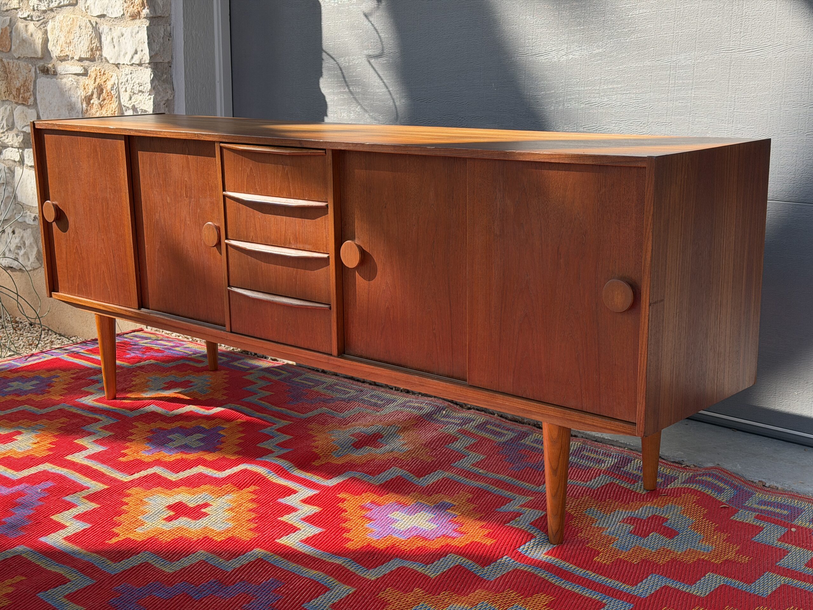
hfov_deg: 39.7
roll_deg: -1.4
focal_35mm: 48
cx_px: 406
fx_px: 1127
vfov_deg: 30.3
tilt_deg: -9.8
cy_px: 305
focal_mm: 6.76
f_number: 1.78
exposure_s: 1/1203
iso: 80
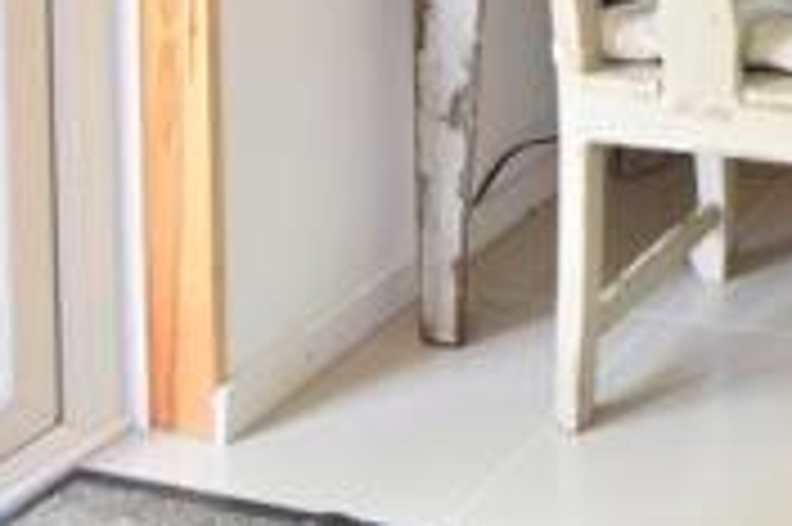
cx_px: 1062
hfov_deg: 25.4
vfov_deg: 16.6
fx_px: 1473
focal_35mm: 67
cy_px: -443
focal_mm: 12
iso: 320
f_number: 8
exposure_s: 1/13
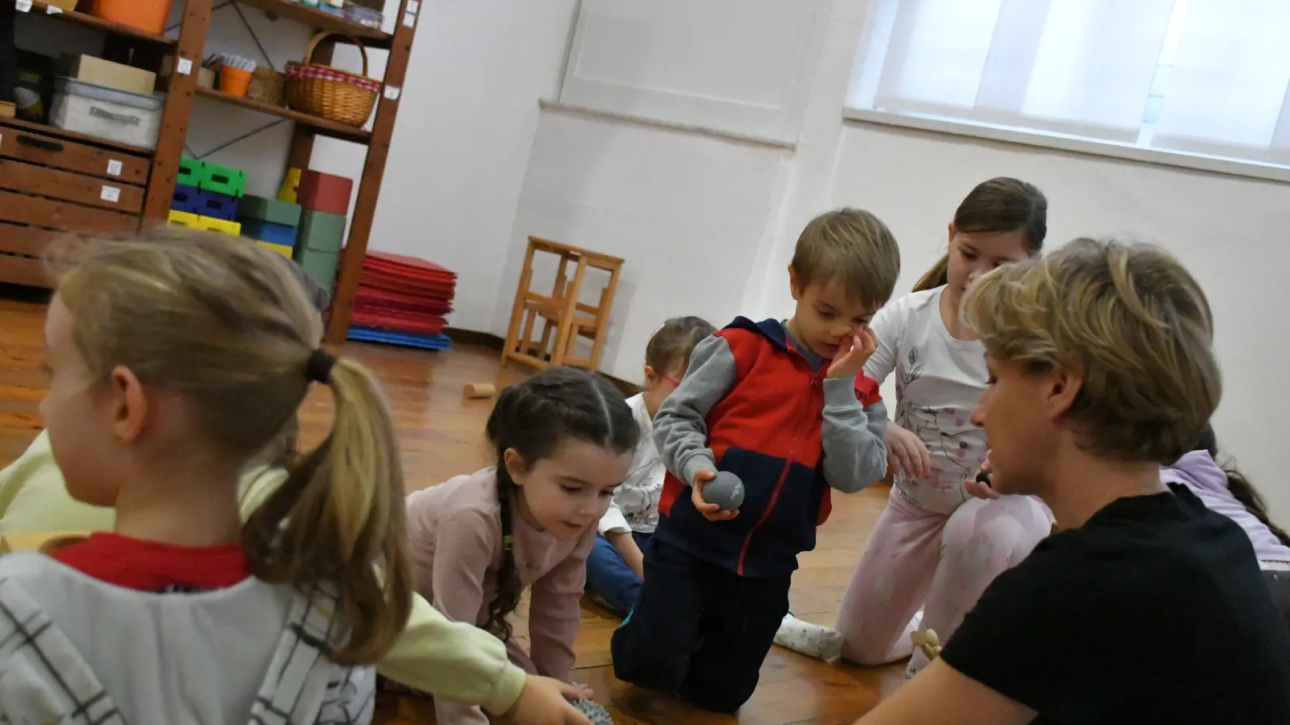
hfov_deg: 52.8
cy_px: 419
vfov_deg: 31.1
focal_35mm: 38
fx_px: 1300
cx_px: 646
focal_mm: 24
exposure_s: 1/250
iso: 12800
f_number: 3.8
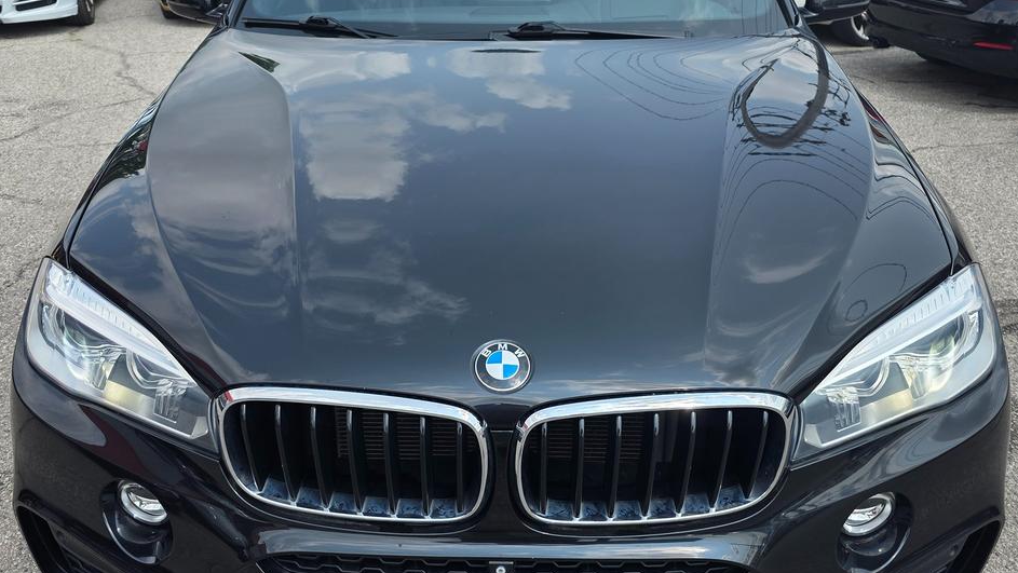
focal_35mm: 34
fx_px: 918
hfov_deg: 58.0
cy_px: 258
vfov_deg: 34.6
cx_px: 498
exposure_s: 1/3185
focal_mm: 6.3
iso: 80
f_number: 1.7
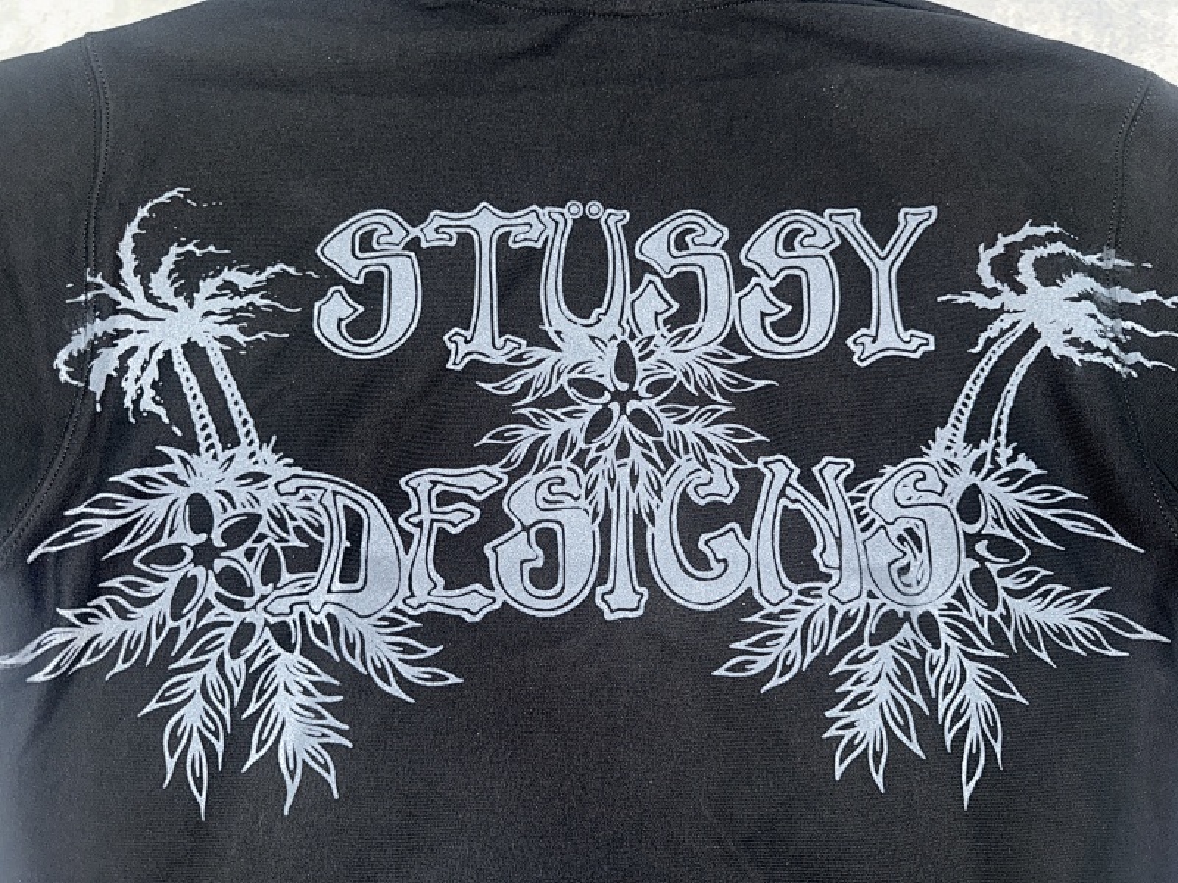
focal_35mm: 24
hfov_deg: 71.6
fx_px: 817
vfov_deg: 56.8
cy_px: 442
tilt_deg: -81.0
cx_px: 589
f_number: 1.78
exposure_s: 1/18
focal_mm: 6.76
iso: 64
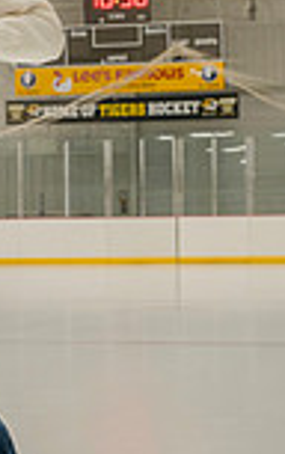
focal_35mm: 156
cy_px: 125
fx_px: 1933
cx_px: -77
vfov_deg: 13.4
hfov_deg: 8.3
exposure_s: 1/250
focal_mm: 52
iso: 3200
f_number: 8
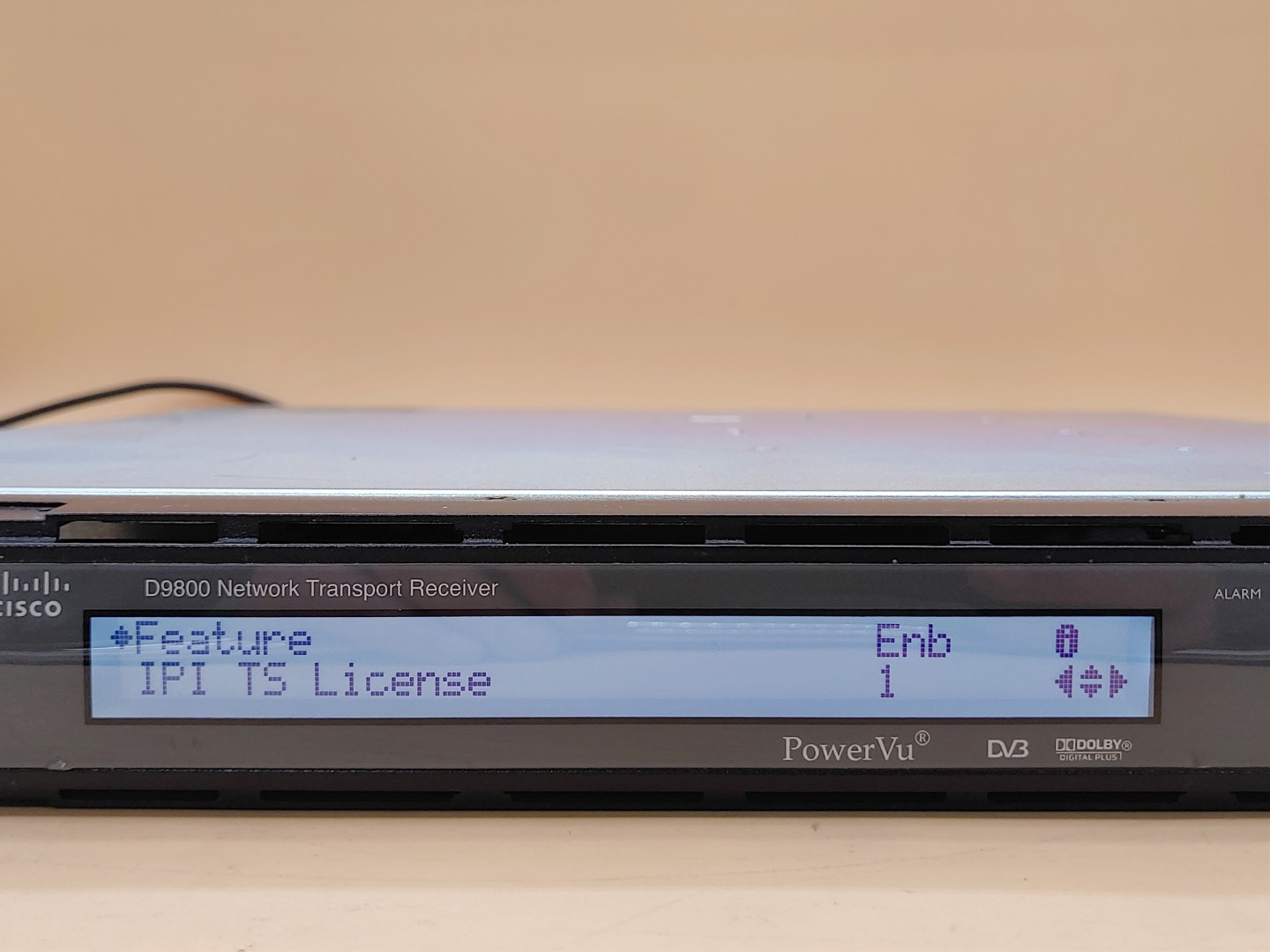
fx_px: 1431
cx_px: 635
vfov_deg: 36.8
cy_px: 476
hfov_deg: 47.9
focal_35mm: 39
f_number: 1.8
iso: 50
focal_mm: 4.36
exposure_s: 1/84
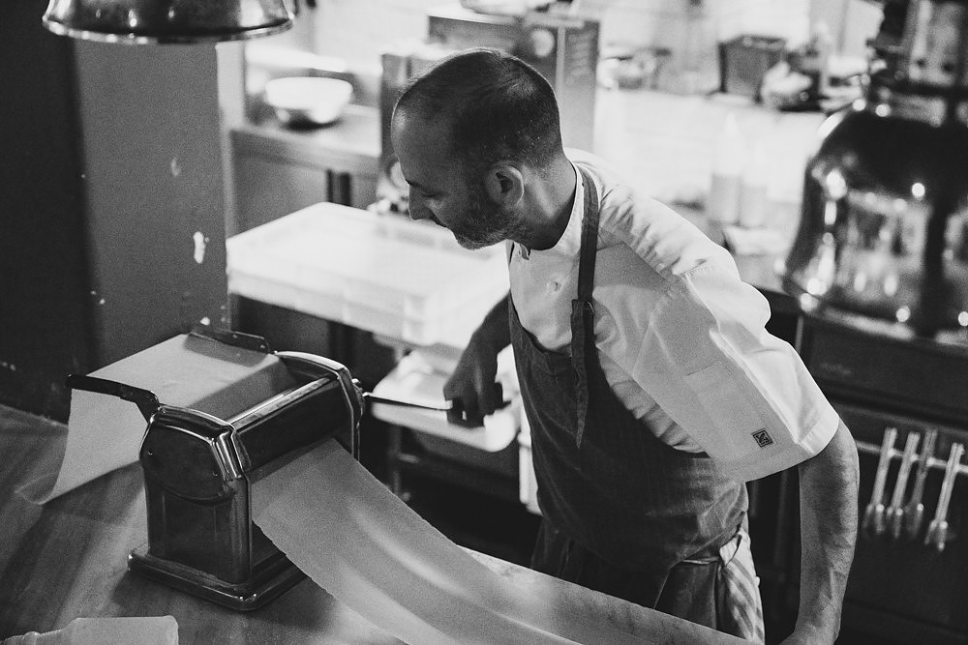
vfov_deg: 25.1
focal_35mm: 54
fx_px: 1452
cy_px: 322
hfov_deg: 36.9
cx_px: 484
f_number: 2.8
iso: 32000
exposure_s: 1/250
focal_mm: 54
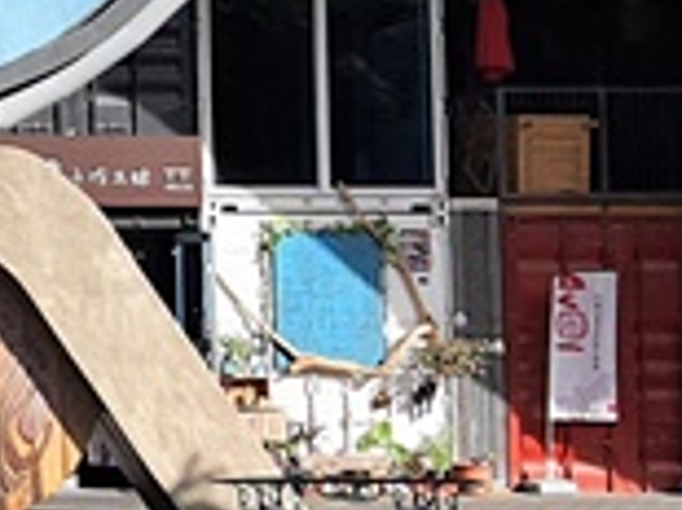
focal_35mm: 168
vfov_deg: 8.8
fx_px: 3307
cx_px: -766
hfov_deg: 10.6
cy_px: 62
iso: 50
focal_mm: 4.32
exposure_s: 1/2816
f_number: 1.7
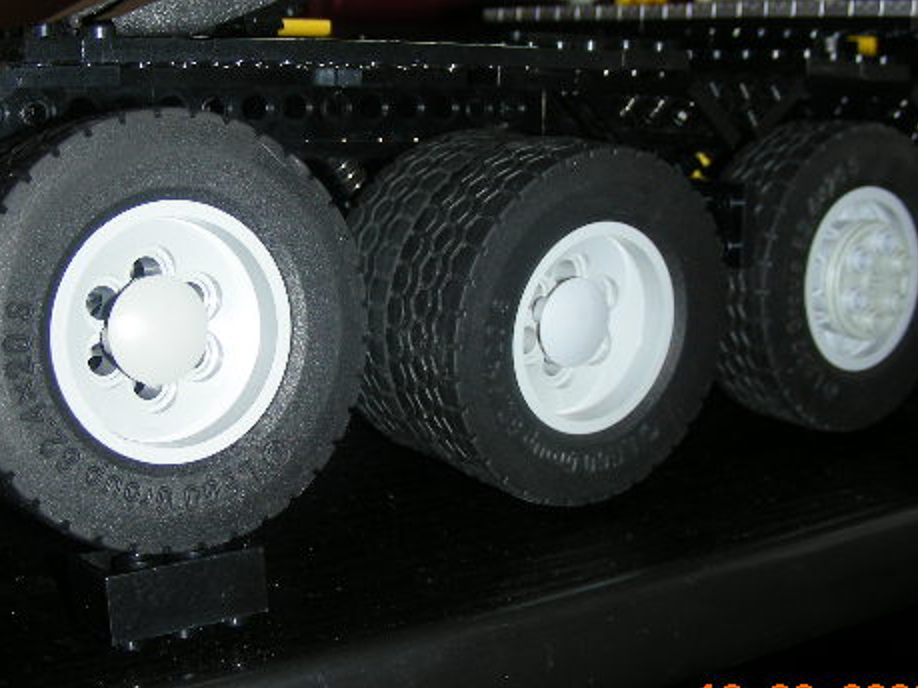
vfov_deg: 27.5
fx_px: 1405
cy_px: 320
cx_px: 380
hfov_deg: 36.1
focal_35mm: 53
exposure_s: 1/60
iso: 50
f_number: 3.5
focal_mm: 6.3
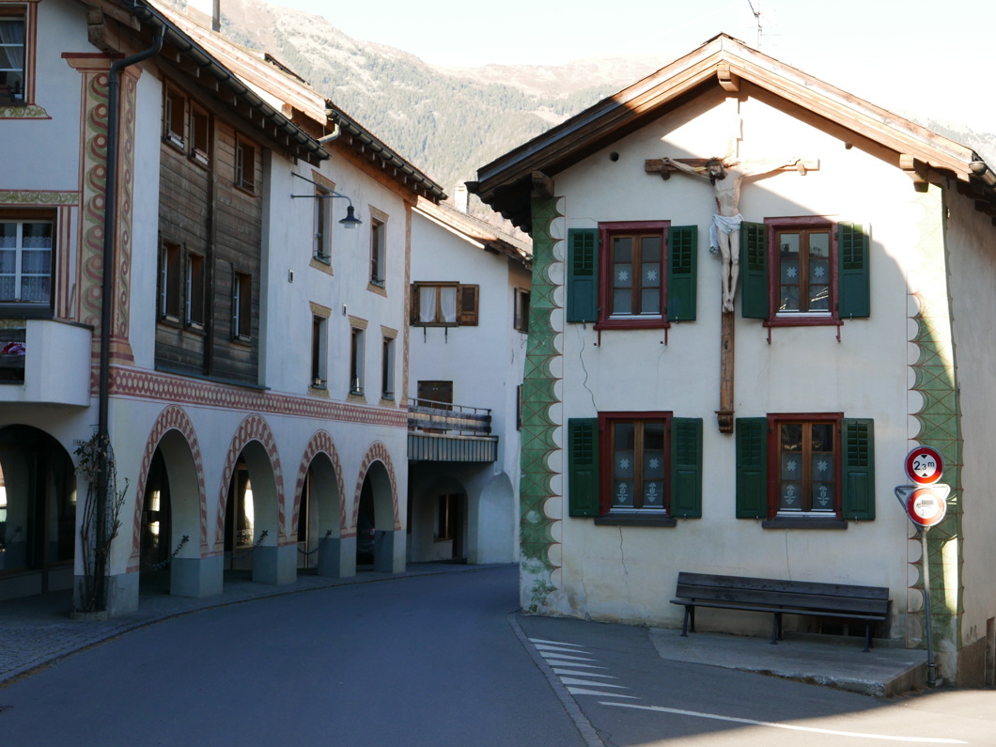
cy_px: 372
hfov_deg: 30.7
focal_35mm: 63
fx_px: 1813
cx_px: 523
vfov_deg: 23.3
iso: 200
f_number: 5.6
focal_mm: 26.3
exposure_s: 1/125
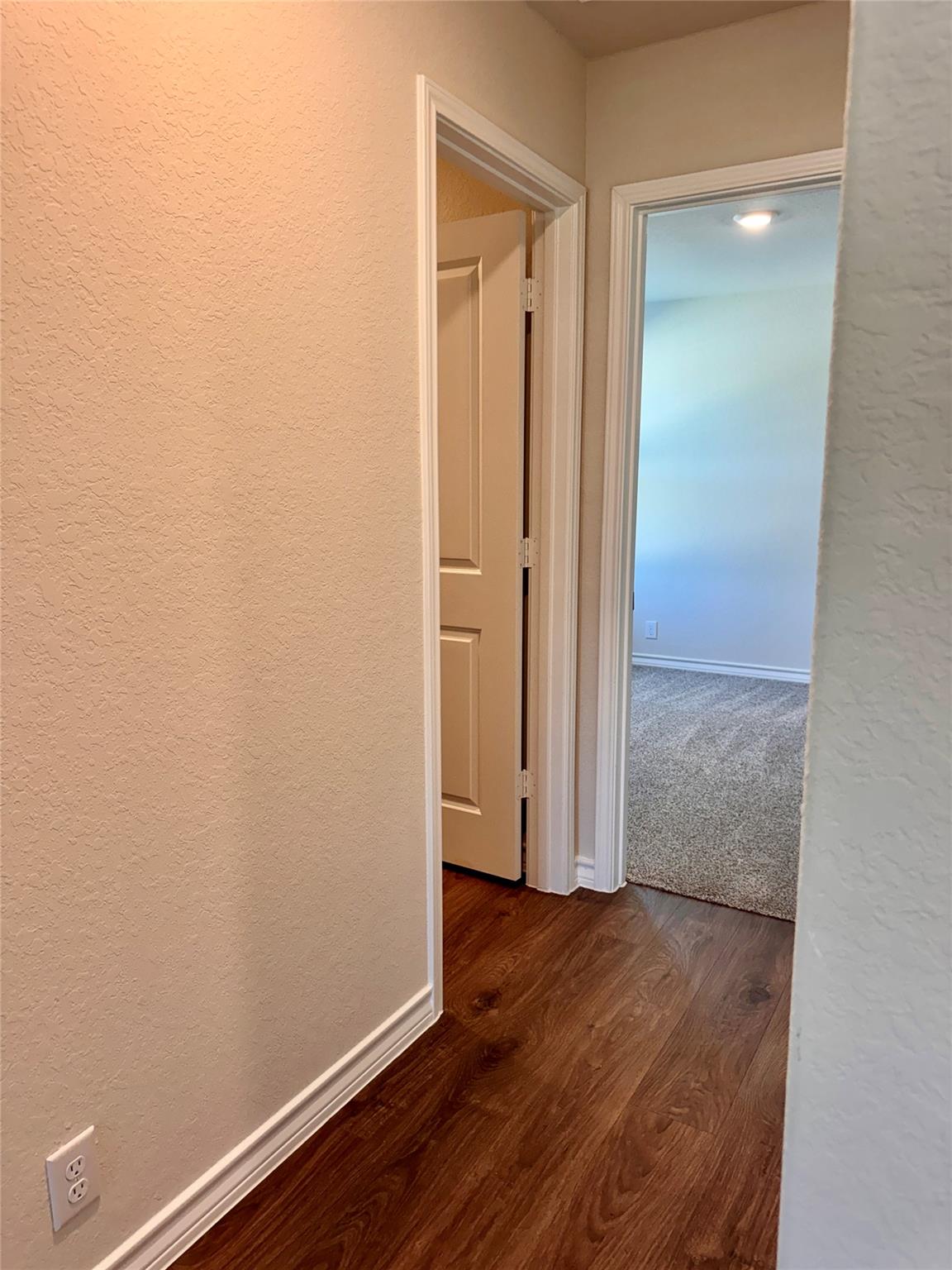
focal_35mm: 24
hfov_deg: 56.8
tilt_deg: -9.9
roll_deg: -0.2
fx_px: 880
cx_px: 476
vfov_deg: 71.6
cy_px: 635
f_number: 1.78
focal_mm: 6.76
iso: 160
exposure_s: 1/120
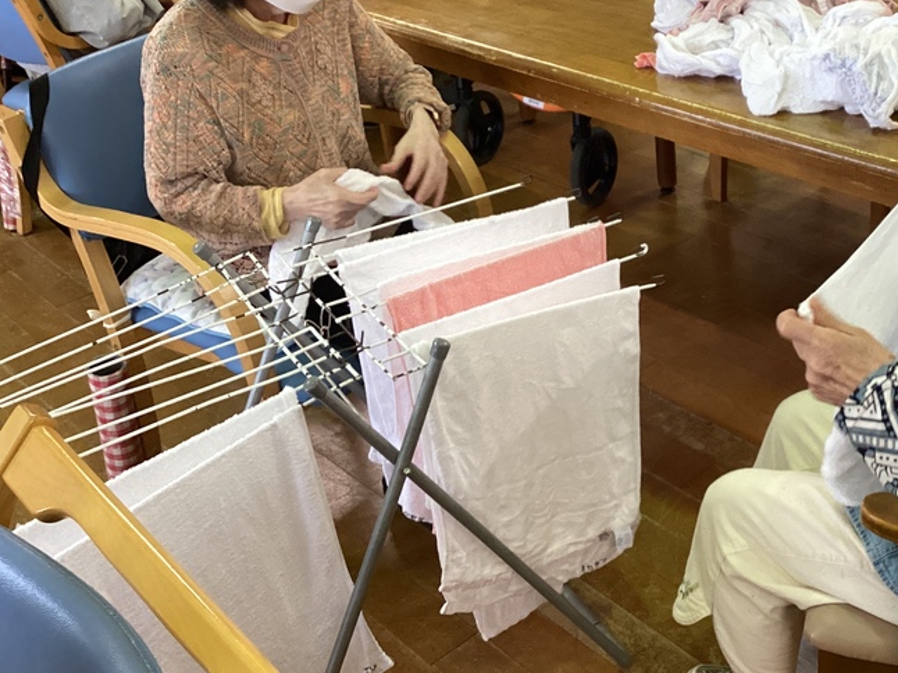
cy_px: 305
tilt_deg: -30.9
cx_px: 651
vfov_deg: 30.2
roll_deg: +3.5
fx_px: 1245
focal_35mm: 48
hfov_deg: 38.8
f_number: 2.4
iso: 250
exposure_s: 1/60
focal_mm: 3.3
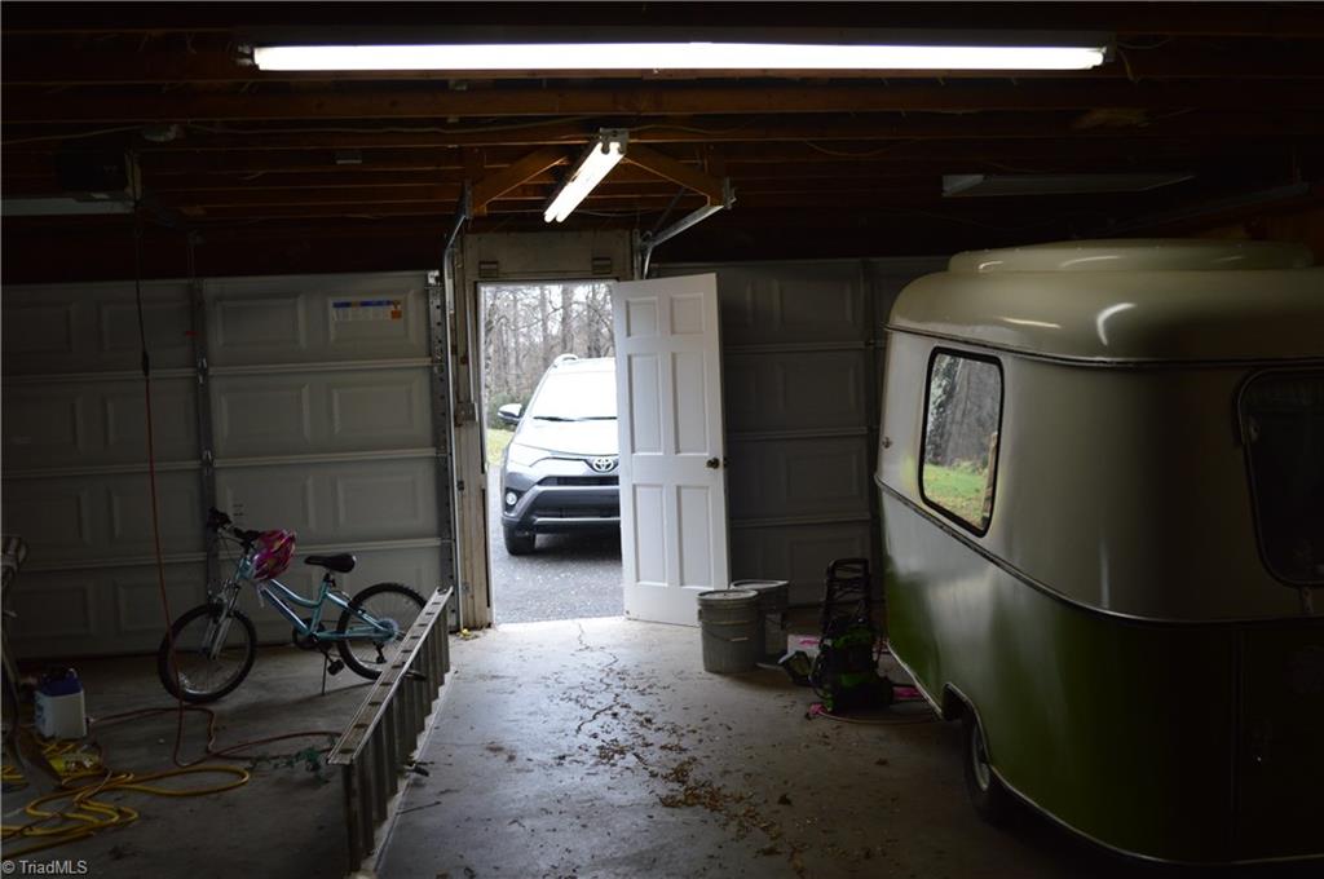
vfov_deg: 34.1
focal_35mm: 39
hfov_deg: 49.6
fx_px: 1432
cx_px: 662
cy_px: 440
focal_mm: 26
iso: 400
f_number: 4.2
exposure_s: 1/80
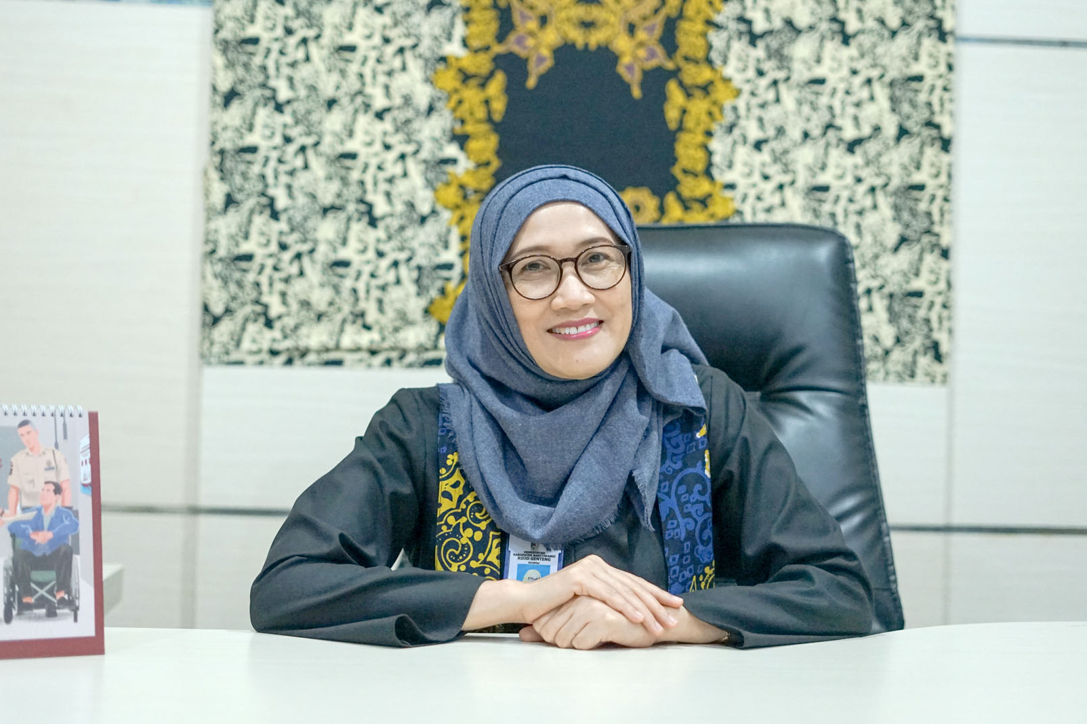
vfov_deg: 23.8
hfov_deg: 35.1
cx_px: 532
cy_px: 337
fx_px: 1721
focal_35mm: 57
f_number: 2.2
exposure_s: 1/250
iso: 2500
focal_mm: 50
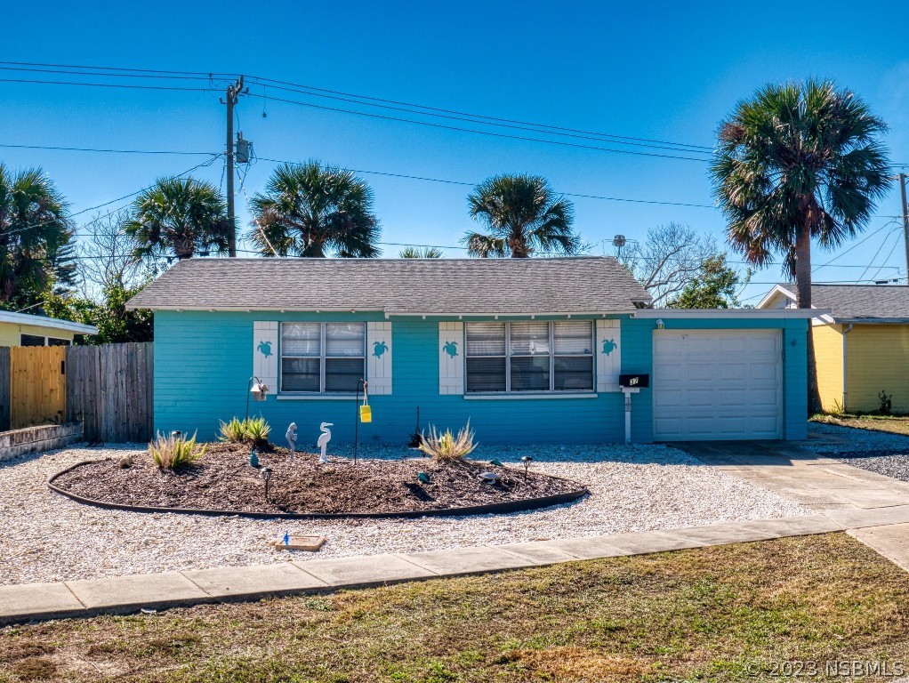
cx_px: 454
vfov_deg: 34.4
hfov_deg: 44.8
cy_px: 342
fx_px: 1104
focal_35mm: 42
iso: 200
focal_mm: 21
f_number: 13
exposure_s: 1/125
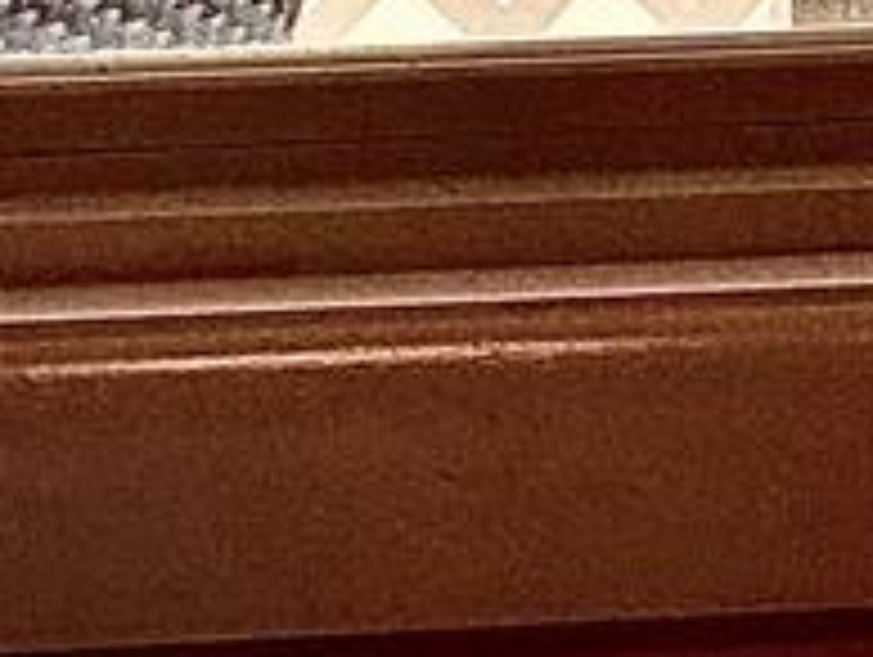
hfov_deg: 7.8
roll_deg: +0.7
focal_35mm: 253
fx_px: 6388
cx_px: 684
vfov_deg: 5.9
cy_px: 54
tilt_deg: -8.4
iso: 64
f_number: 1.78
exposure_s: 1/657
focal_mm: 6.76
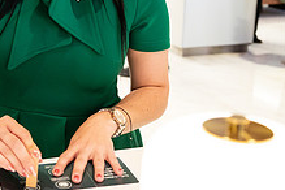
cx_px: 20
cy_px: 35
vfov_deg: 20.4
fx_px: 522
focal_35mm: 66
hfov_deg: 29.1
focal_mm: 24
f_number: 3.2
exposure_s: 1/160
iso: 2500
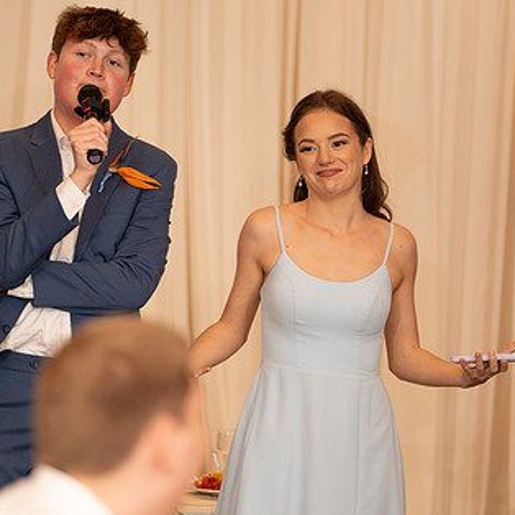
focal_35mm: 217
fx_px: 3653
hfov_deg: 8.1
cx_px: 195
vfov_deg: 8.1
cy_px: 199
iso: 1000
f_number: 2.8
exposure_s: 1/250
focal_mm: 138
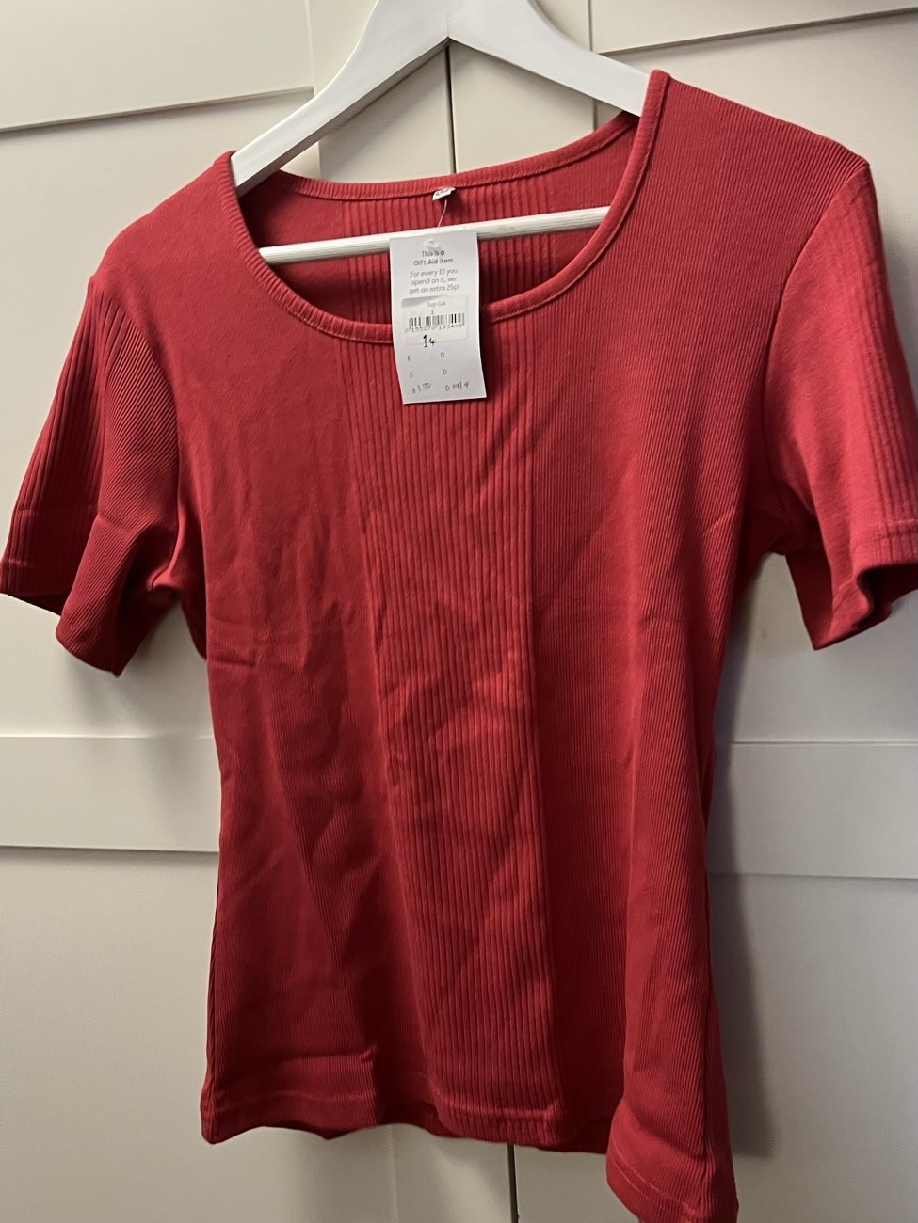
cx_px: 459
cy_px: 612
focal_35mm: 26
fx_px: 919
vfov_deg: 67.3
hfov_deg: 53.1
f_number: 1.6
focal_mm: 5.1
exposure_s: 1/33
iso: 400
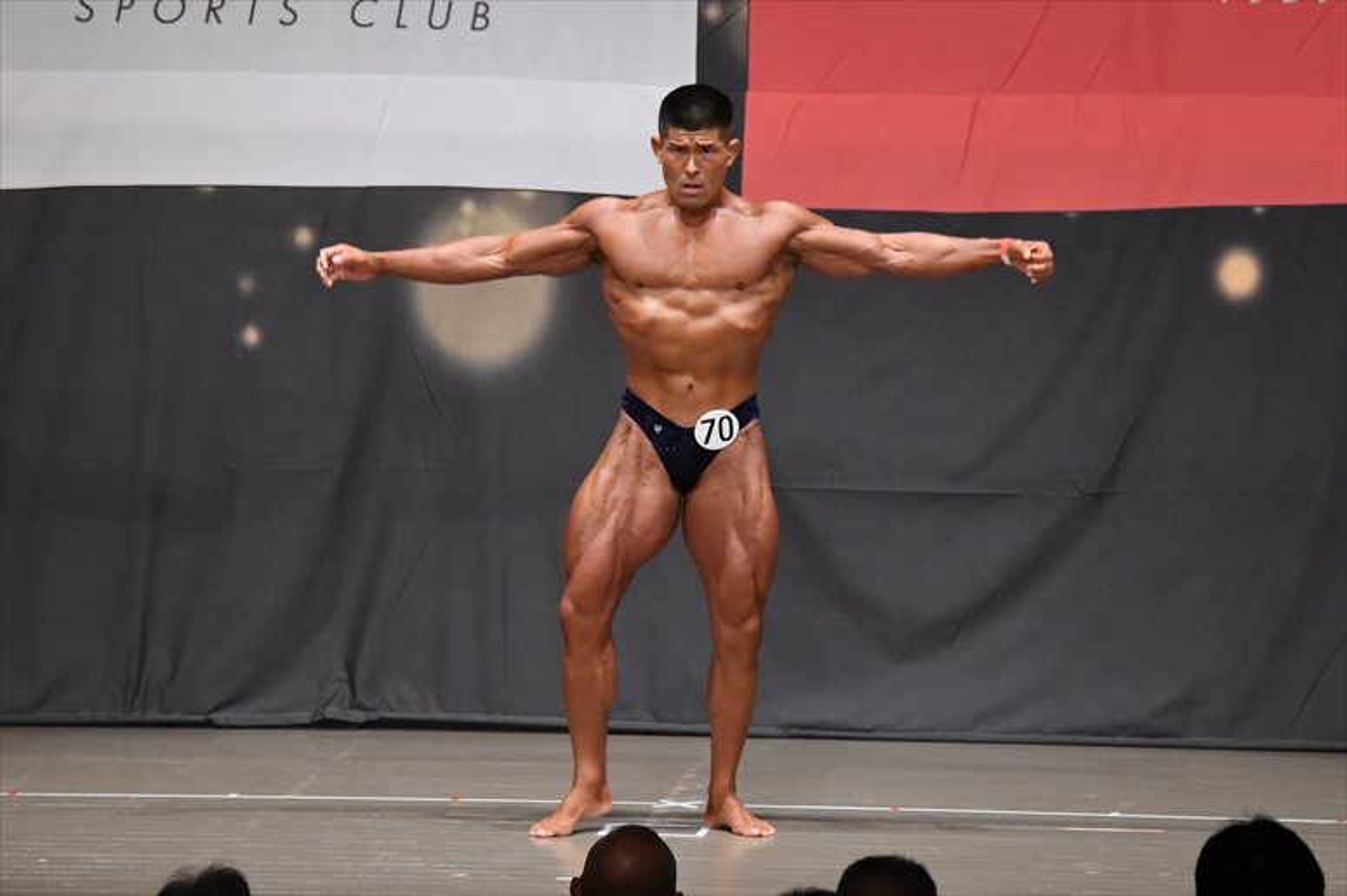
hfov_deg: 9.5
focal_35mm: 217
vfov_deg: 6.3
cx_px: 674
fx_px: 8116
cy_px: 448
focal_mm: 145
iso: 6400
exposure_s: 1/400
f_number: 5.6
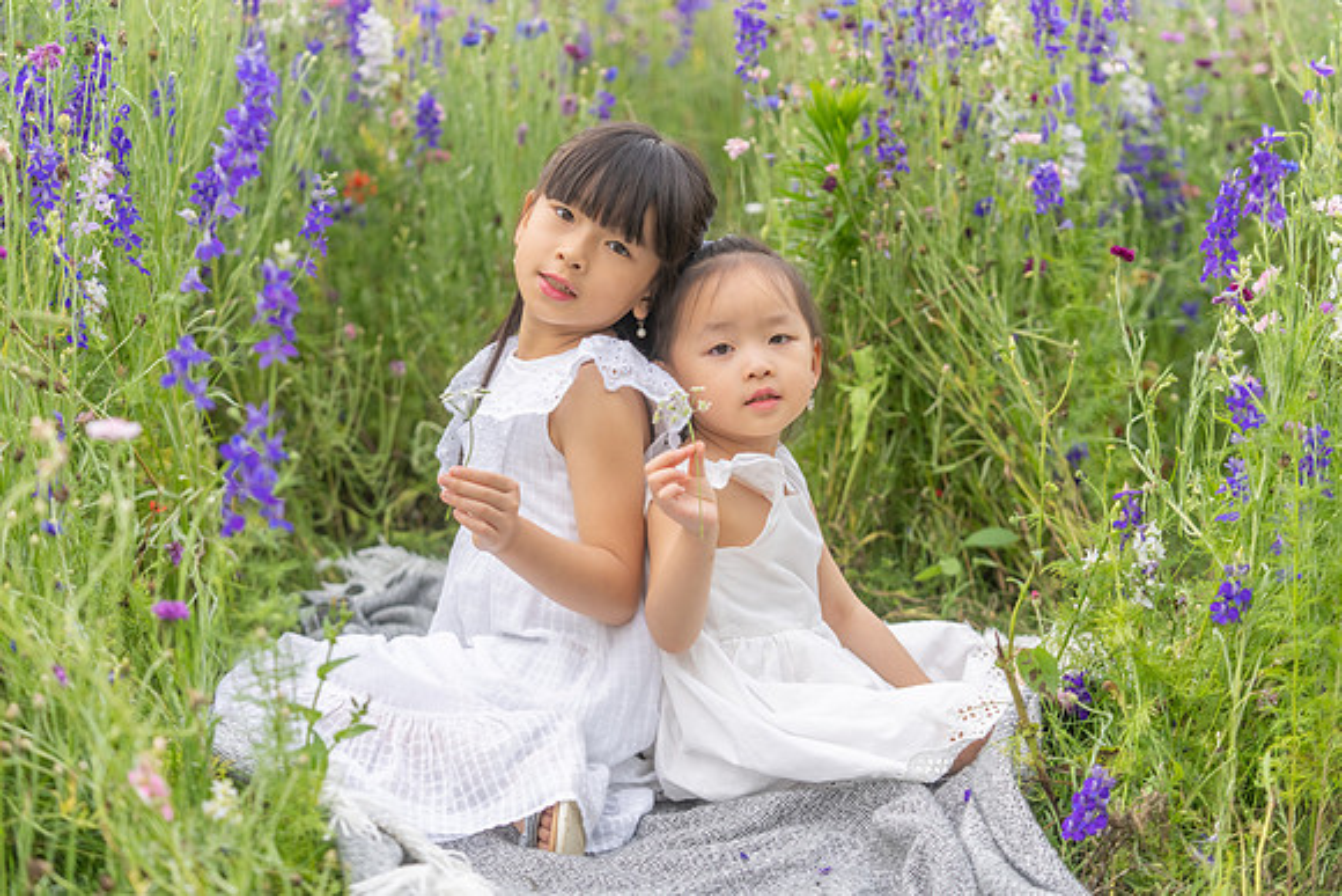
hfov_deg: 25.7
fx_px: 2945
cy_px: 448
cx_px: 671
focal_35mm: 79
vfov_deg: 17.3
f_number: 3.5
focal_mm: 79
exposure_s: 1/400
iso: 250
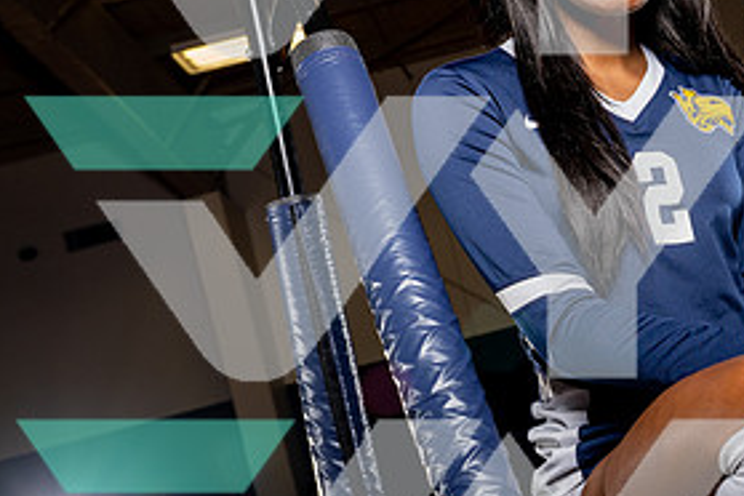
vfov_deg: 17.7
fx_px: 1591
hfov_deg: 25.3
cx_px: 704
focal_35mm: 77
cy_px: 239
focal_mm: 37
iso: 400
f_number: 8
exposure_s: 1/250
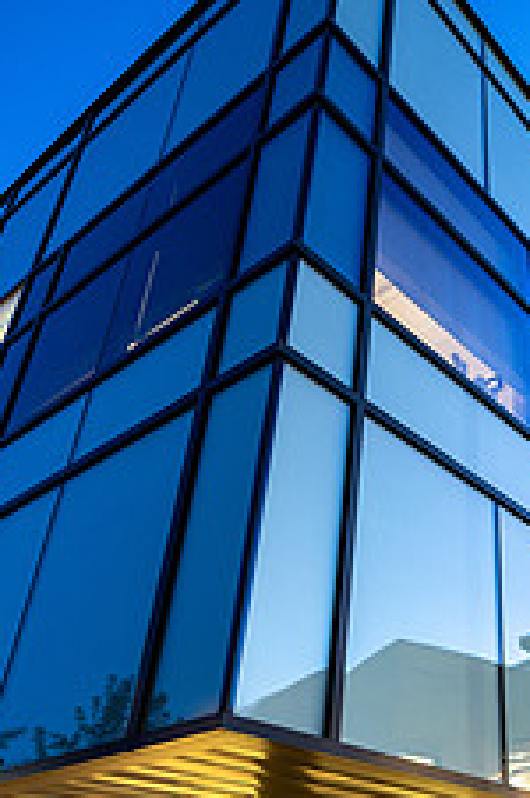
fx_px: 797
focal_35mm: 36
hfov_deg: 34.7
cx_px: 477
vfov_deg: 52.8
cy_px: 482
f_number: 8
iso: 100
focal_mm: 14
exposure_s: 10
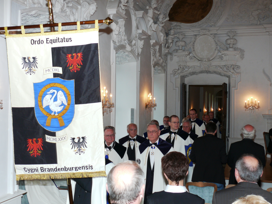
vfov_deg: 32.9
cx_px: 136
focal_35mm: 44
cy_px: 102
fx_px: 346
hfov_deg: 42.9
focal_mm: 9.3
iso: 100
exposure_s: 1/30
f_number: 4
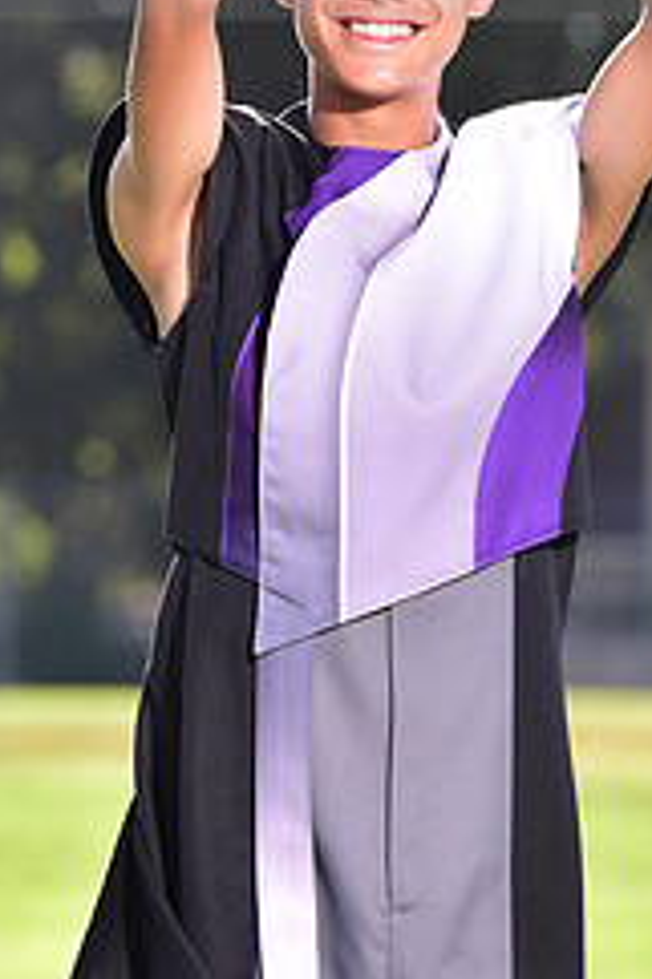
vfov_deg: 6.3
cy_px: -109
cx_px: 383
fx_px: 8814
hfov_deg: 4.2
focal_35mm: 324
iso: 100
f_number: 4.5
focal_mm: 135
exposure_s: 1/250
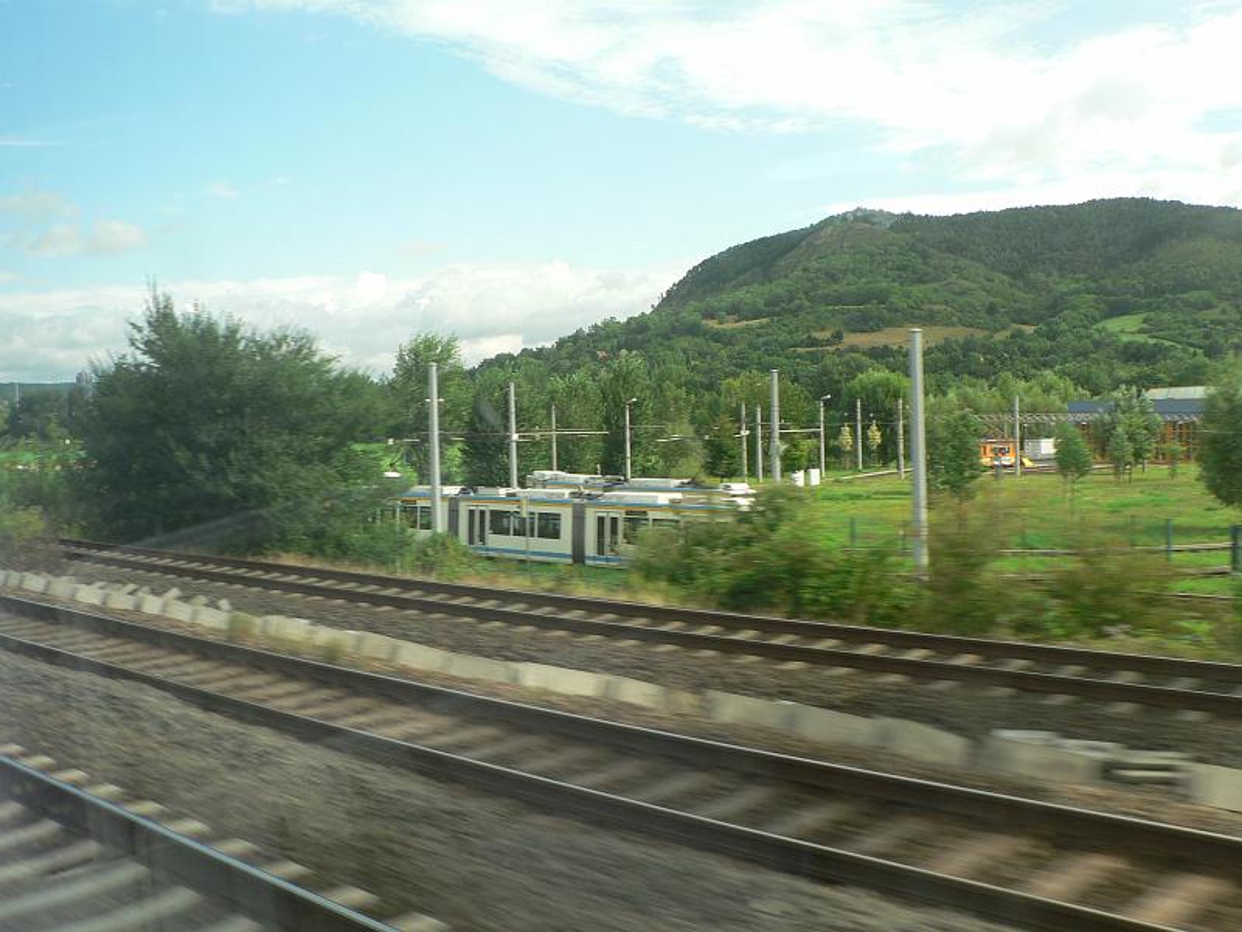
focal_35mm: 36
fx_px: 1292
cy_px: 466
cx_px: 621
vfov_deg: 39.7
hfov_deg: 51.4
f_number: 4
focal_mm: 6
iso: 80
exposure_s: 1/125
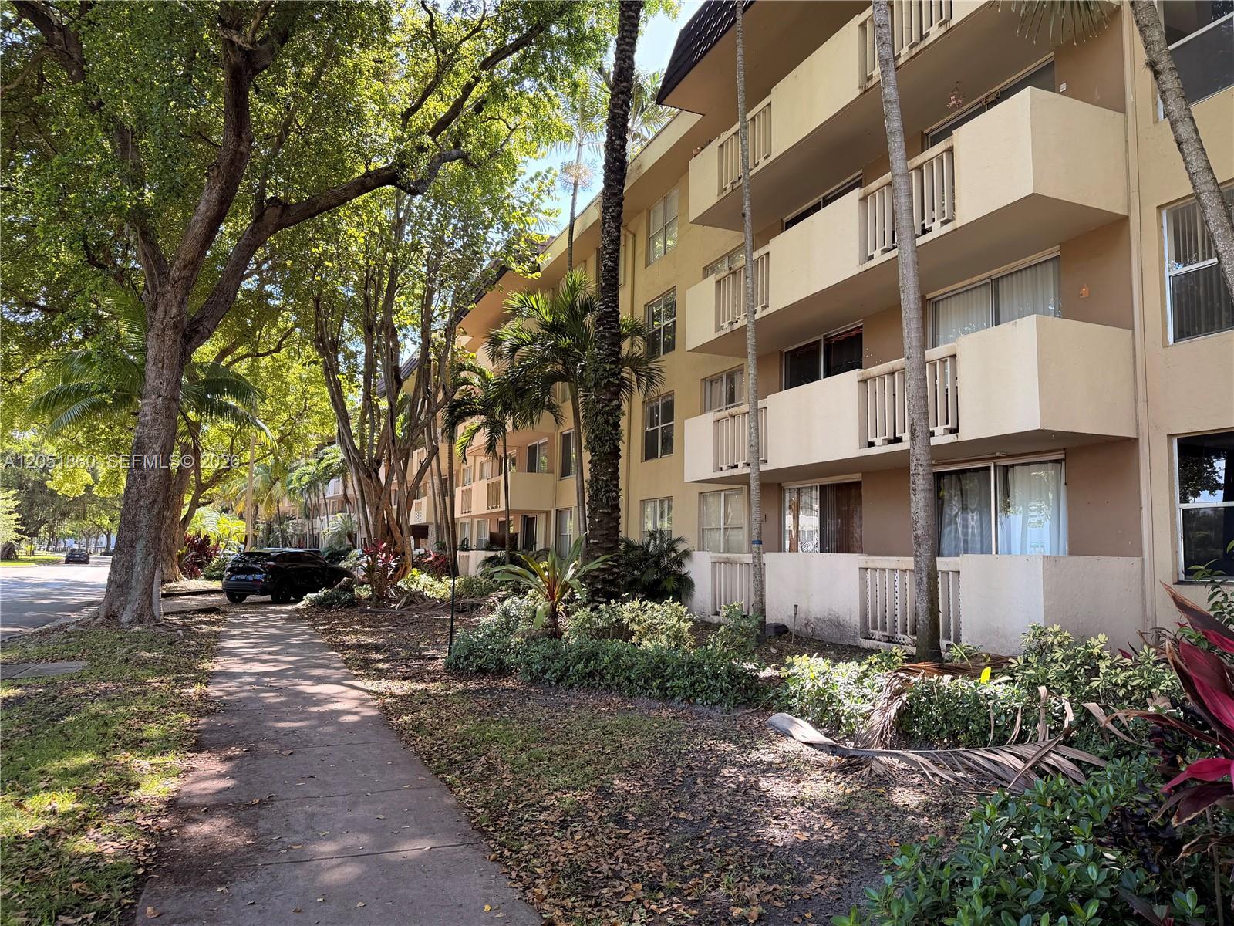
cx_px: 617
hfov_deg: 71.6
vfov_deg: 56.8
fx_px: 856
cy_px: 463
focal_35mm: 24
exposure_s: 1/325
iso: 100
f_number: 1.78
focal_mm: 6.76
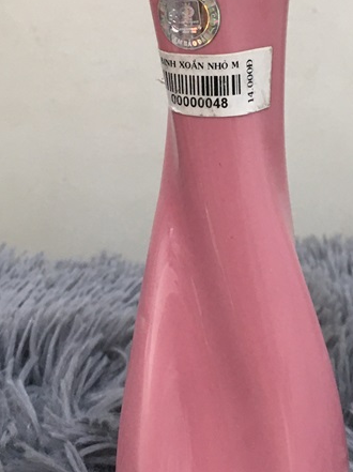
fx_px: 1076
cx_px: 222
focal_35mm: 79
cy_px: 140
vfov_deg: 24.6
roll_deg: -2.1
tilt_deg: -22.8
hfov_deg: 18.6
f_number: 2.2
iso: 100
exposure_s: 1/33
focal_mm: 4.15
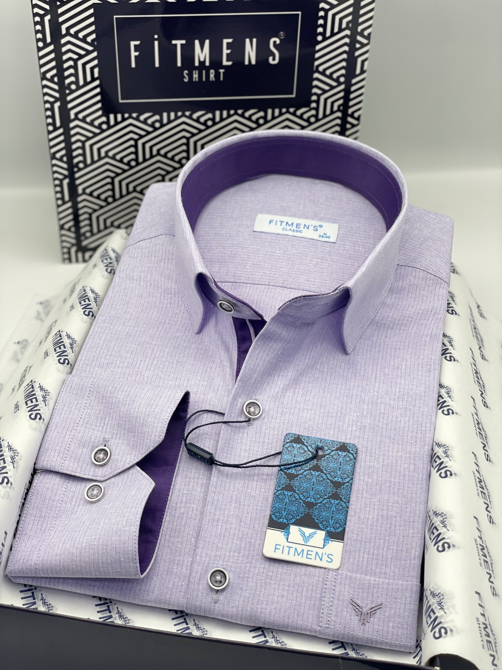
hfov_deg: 28.0
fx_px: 1005
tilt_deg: -37.5
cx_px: 251
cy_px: 335
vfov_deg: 36.8
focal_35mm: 52
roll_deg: -1.5
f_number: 2
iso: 25
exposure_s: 1/114
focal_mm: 6
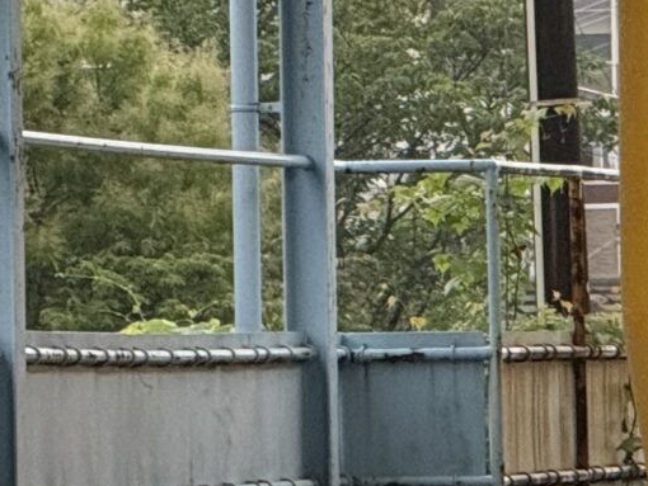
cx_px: 1248
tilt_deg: +0.6
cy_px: 241
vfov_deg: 2.5
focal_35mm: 602
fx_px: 11275
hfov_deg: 3.3
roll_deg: +0.9
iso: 200
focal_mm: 15.66
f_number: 2.8
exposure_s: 1/99
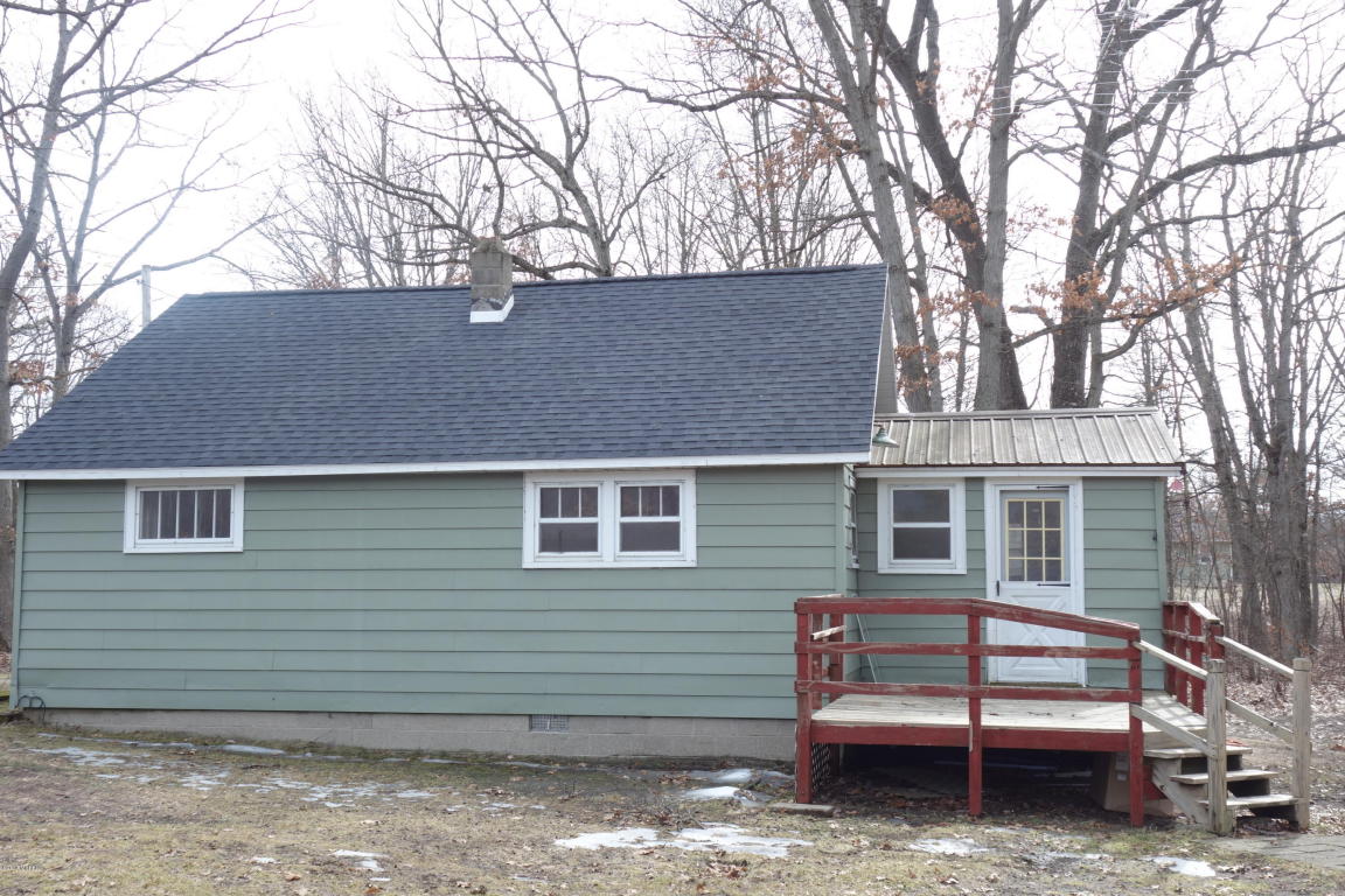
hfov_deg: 48.5
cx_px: 672
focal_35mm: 40
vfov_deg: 33.4
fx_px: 1494
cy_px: 448
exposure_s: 1/125
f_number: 5.6
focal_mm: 14.75
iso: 125
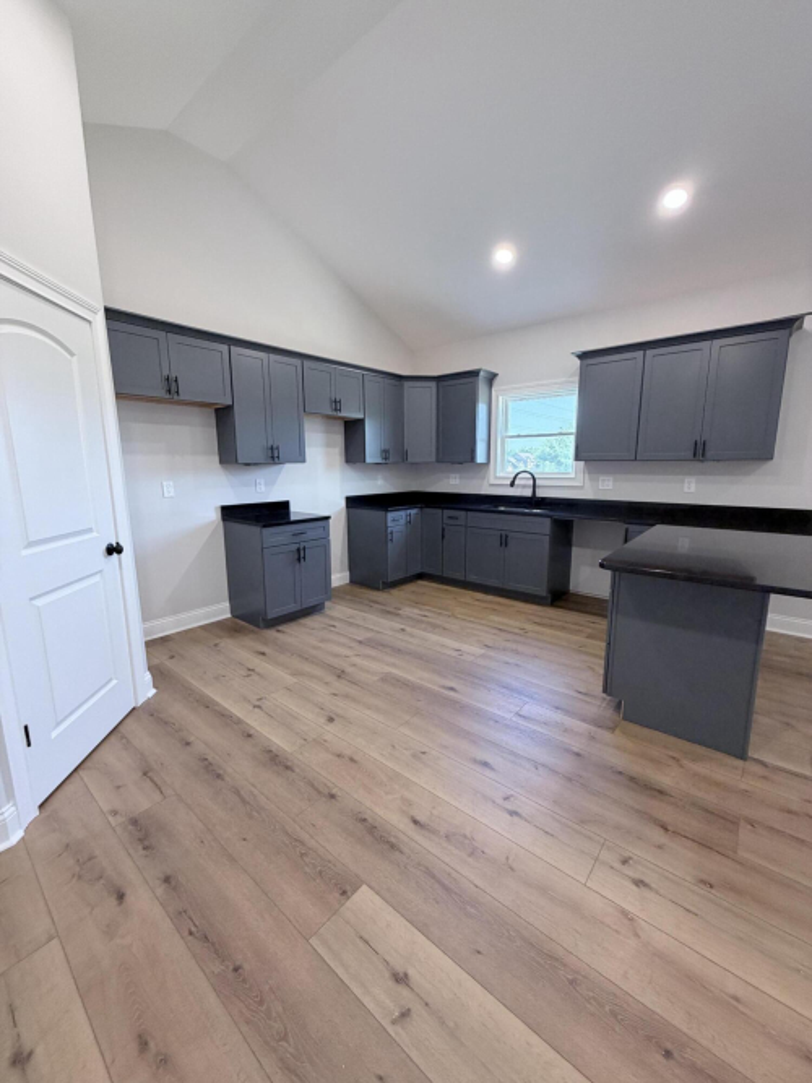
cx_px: 406
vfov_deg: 102.1
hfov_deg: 85.7
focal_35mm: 14
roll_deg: +0.6
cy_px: 542
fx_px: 438
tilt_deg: -8.9
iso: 200
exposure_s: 1/60
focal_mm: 2.22
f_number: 2.2
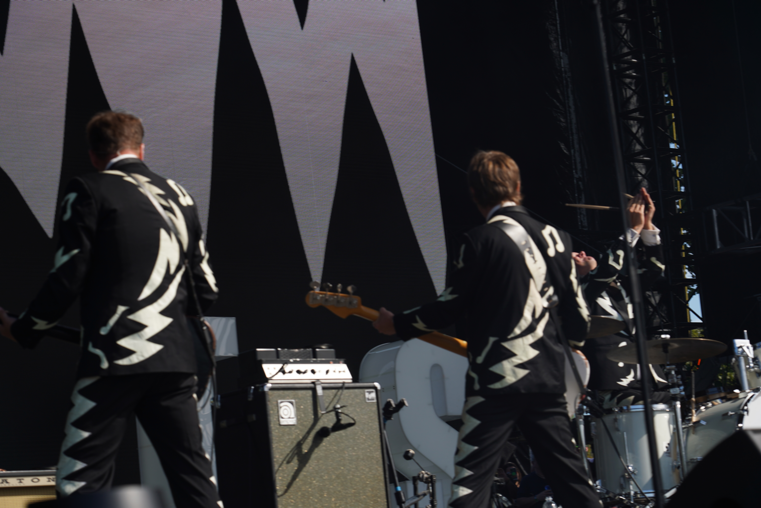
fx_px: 2219
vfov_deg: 13.0
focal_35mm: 105
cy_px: 254
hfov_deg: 19.5
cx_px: 380
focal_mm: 105
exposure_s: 1/400
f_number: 6.3
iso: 100
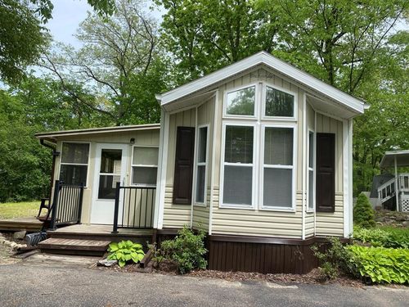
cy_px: 154
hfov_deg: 67.3
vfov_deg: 53.1
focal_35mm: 26
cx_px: 204
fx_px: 307
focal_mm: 4.25
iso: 32
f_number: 1.8
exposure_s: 1/1135
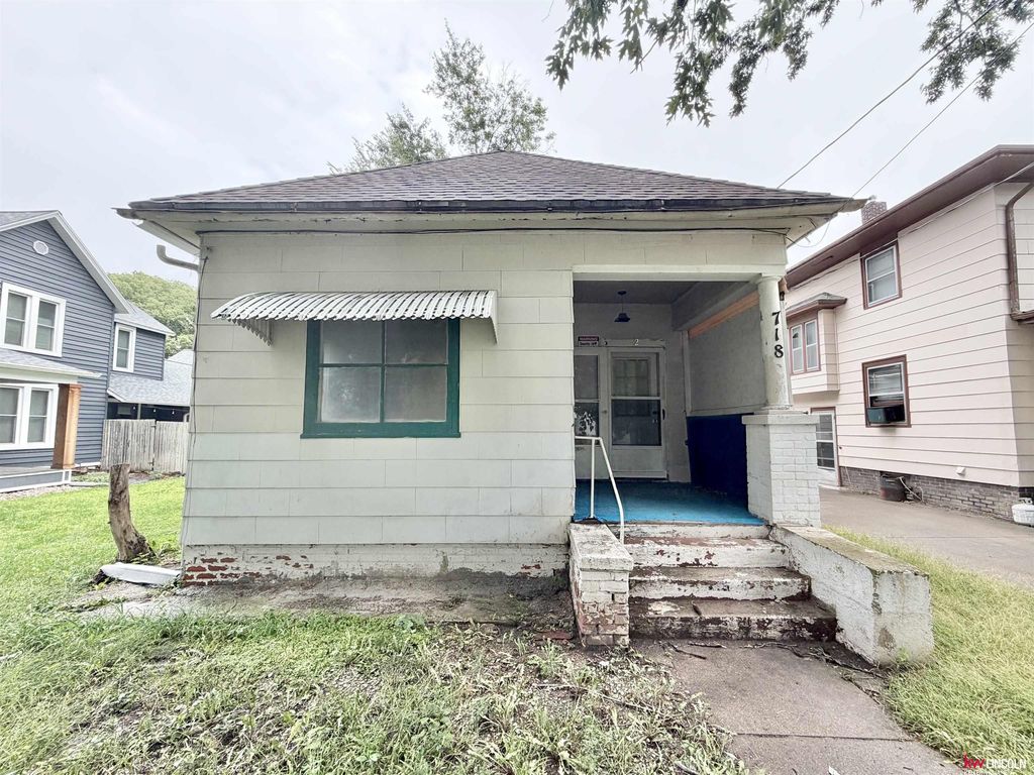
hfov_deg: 102.1
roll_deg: -0.2
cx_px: 517
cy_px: 388
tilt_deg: +5.0
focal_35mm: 14
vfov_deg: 85.7
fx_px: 418
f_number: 2.2
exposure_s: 1/214
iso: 64
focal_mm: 2.22
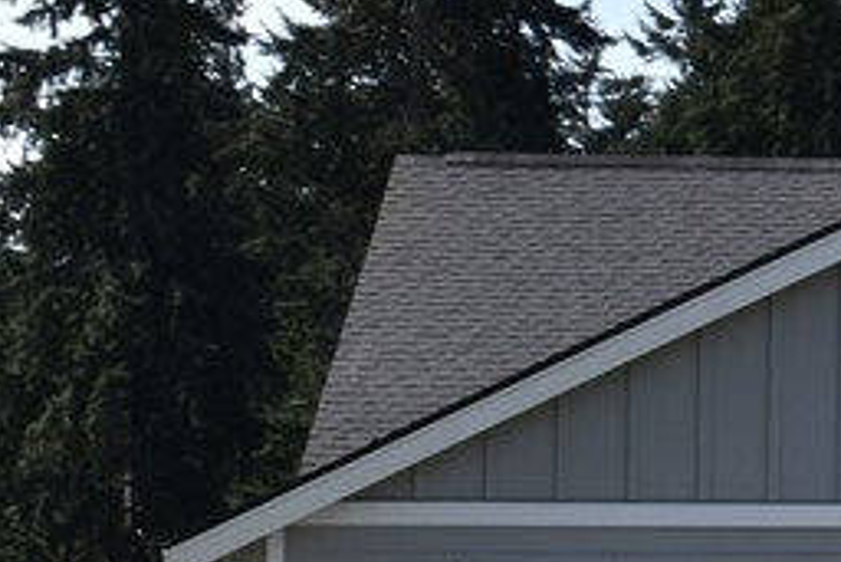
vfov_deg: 6.0
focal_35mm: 228
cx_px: 2180
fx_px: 5336
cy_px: 202
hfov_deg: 8.1
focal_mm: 23
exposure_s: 1/250
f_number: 8
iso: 100
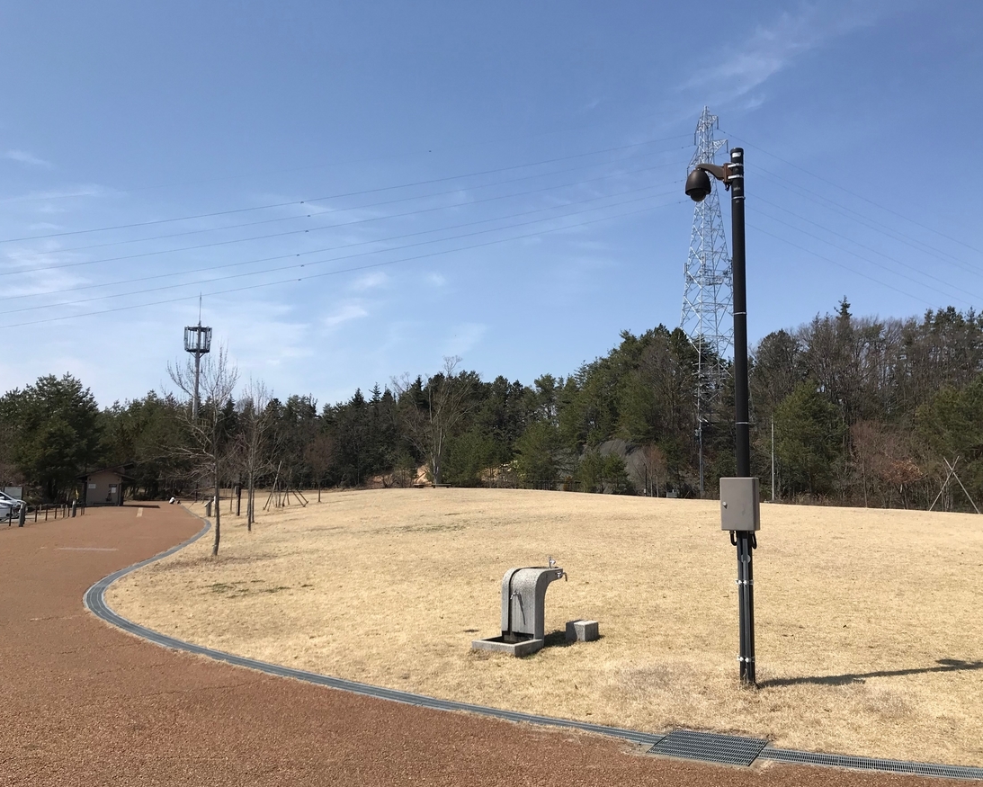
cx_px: 510
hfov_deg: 58.7
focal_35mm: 30
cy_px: 401
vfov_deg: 48.5
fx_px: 873
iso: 20
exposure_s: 1/3300
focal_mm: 3.99
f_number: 1.8
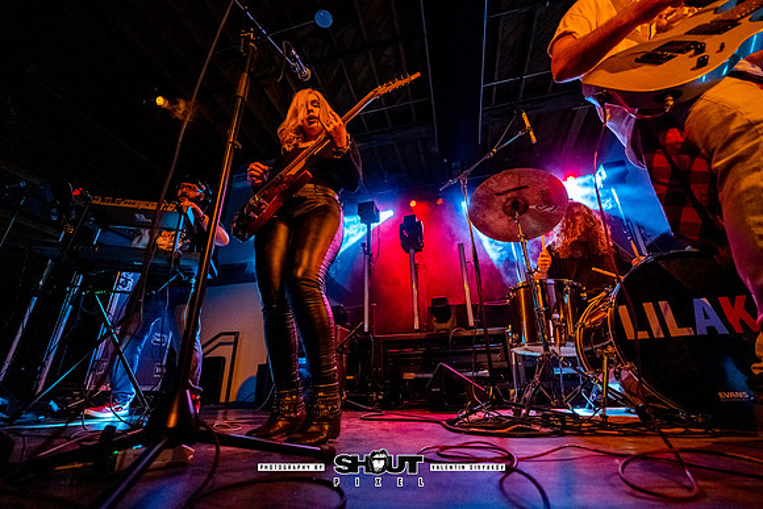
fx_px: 297
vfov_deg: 81.2
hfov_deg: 104.2
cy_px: 254
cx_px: 382
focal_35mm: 14
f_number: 2.8
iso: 2000
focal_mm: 14
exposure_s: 1/320
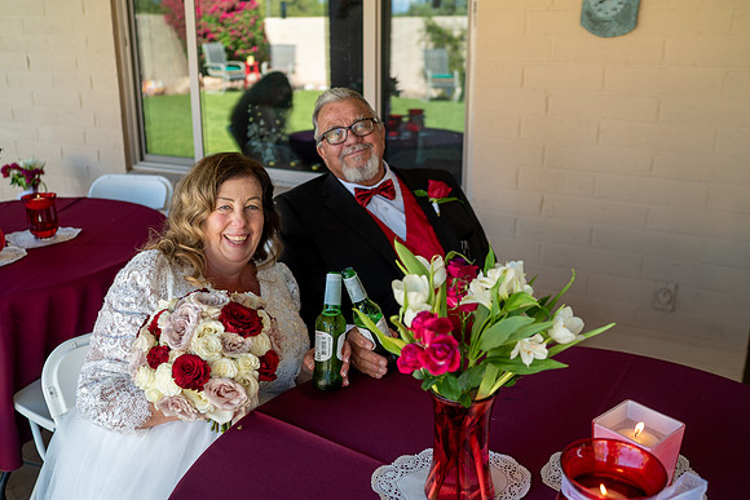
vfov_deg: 37.9
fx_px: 729
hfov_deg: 54.4
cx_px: 375
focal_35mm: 35
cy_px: 250
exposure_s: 1/125
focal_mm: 35
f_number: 2.8
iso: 100
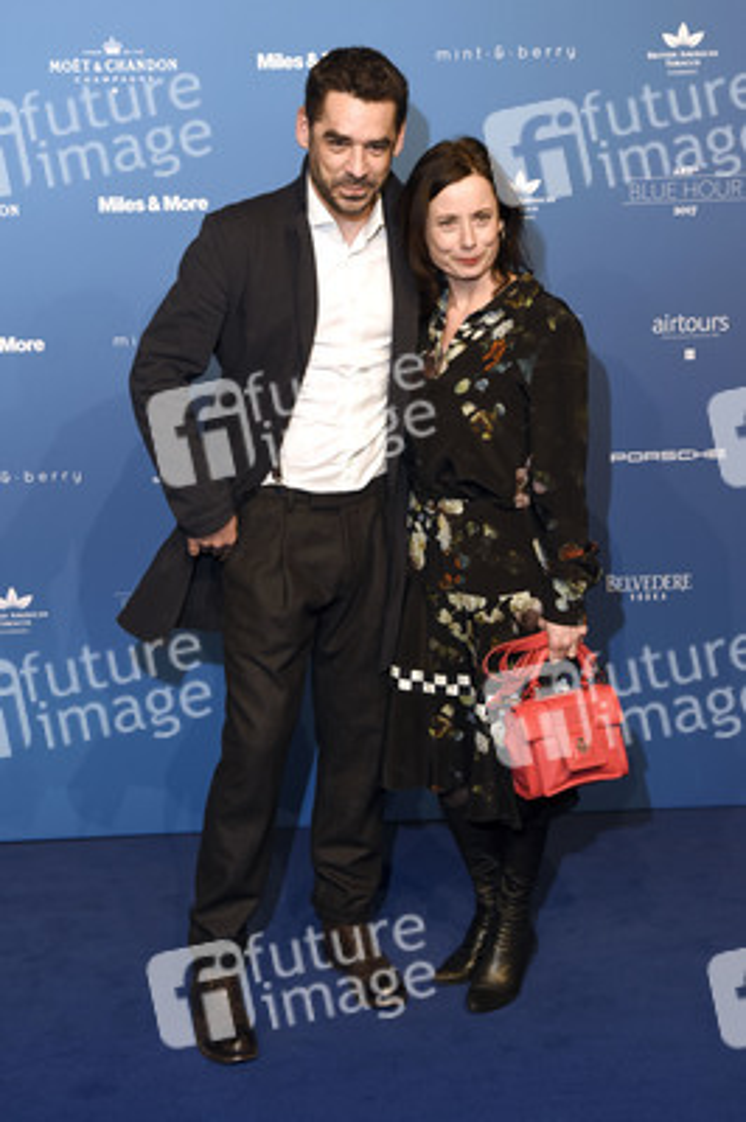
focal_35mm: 52
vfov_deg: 37.9
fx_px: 1635
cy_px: 561
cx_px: 373
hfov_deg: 25.7
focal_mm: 35
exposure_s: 1/320
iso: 400
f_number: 4
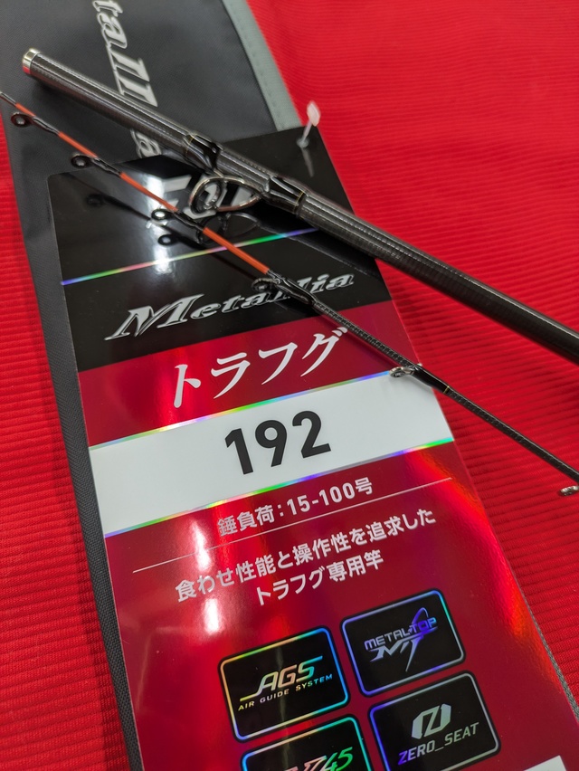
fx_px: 557
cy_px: 386
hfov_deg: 54.9
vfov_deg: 69.4
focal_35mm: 25
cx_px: 290
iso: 85
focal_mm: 5.43
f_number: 1.89
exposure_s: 1/100
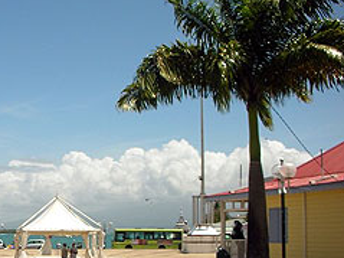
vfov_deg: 22.1
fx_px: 656
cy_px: 183
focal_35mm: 66
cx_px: 32
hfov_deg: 28.2
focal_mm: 5.8
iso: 50
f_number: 8.5
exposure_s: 1/128
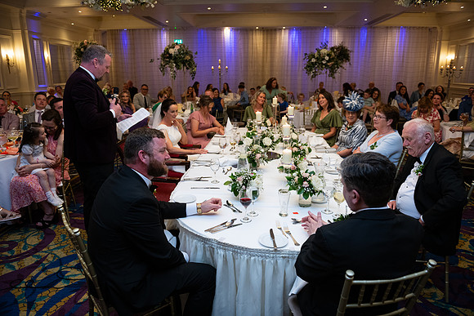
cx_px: 237
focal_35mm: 24
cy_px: 158
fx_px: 316
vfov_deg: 53.2
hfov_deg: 73.7
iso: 800
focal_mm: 24
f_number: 3.5
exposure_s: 1/160
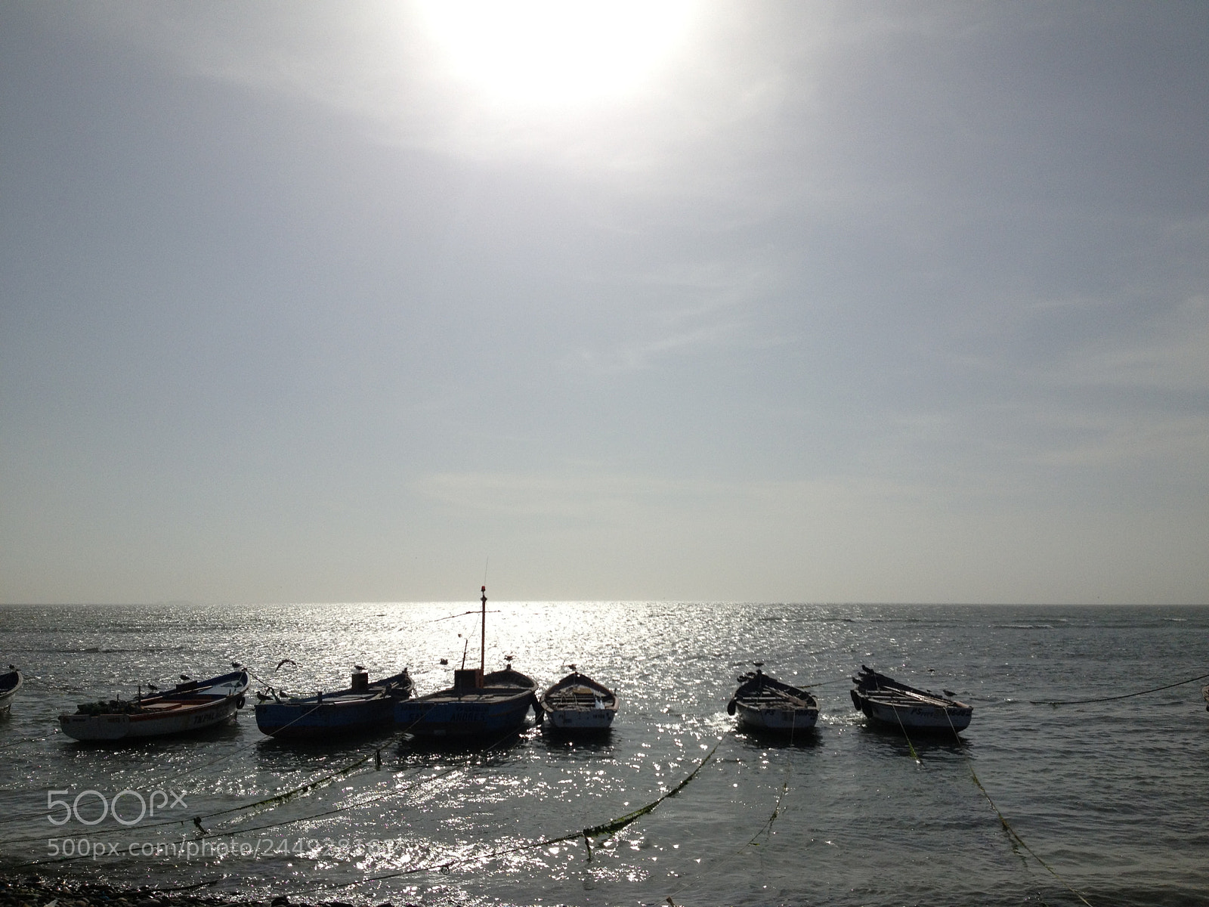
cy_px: 454
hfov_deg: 52.6
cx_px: 604
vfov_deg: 40.7
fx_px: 1222
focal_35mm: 35
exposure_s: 1/7937
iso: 50
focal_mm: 4.28
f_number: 2.4
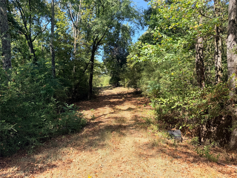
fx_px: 164
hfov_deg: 71.6
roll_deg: -1.9
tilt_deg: -0.3
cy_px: 89
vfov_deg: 56.8
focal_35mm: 24
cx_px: 118
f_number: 1.78
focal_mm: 6.76
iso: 80
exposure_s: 1/967
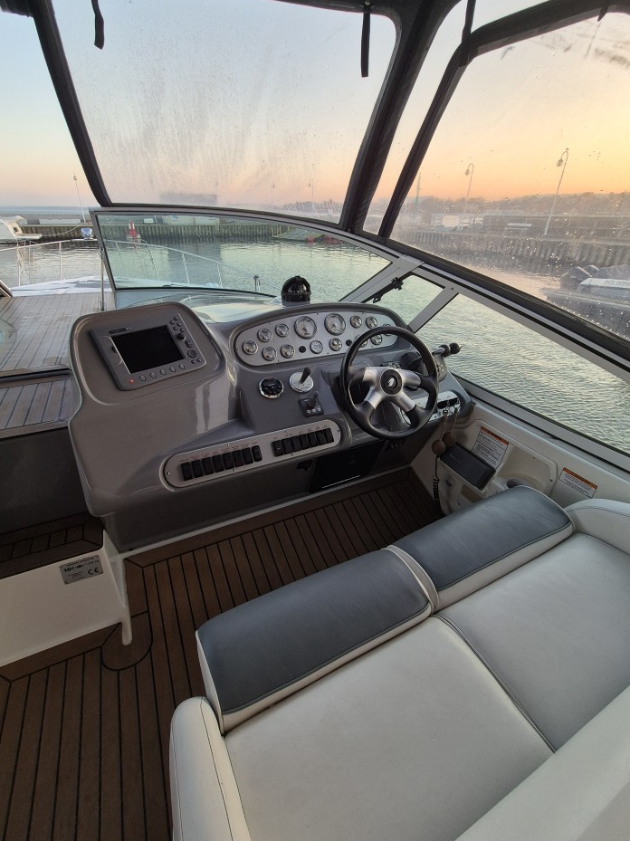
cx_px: 294
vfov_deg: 101.9
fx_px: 340
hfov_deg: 85.5
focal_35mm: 14
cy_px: 391
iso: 50
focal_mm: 2.2
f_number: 2.2
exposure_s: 1/158
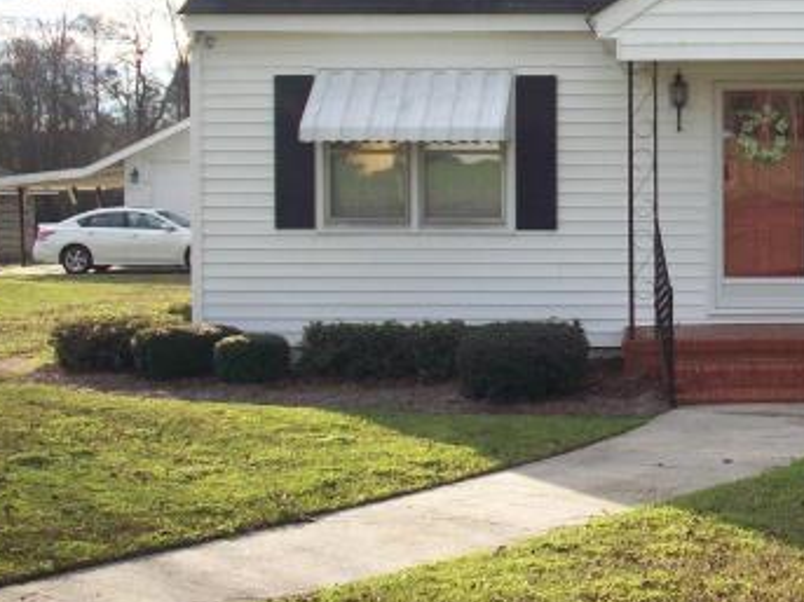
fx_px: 1602
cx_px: 715
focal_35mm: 69
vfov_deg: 21.3
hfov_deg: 27.2
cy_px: 227
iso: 80
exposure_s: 1/412
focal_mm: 6.2
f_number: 2.8
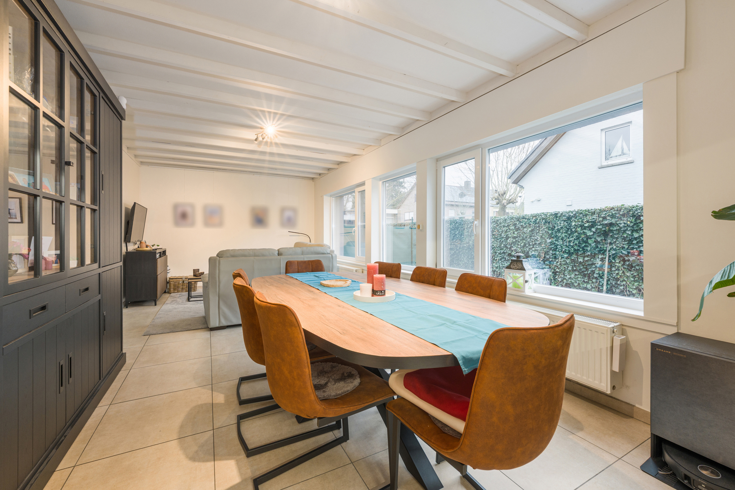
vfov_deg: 81.2
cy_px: 245
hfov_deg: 104.3
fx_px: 286
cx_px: 368
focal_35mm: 14
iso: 250
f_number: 9
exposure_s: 1
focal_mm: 14
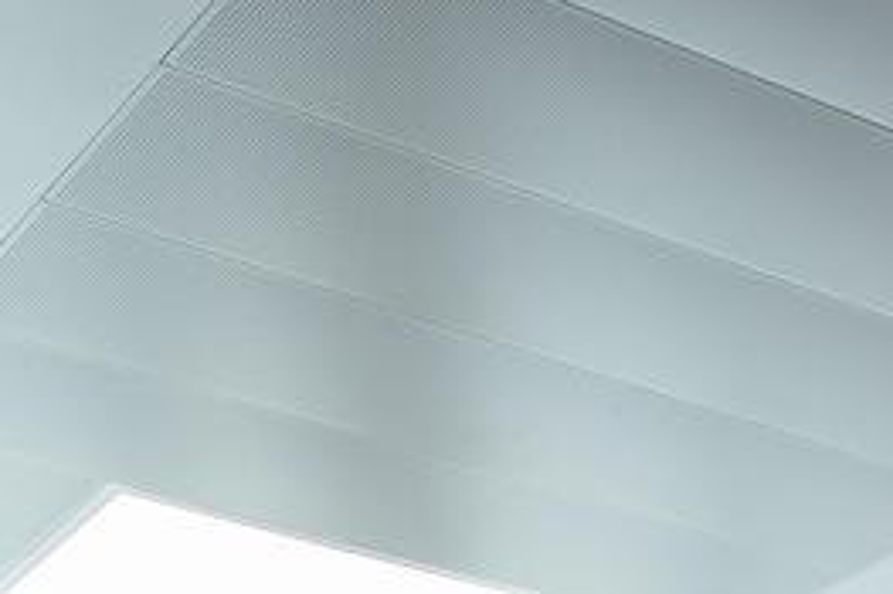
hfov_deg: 17.1
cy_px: 1687
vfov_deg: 9.5
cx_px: 903
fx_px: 2900
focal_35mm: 117
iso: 400
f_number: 11
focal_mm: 19
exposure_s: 1/200
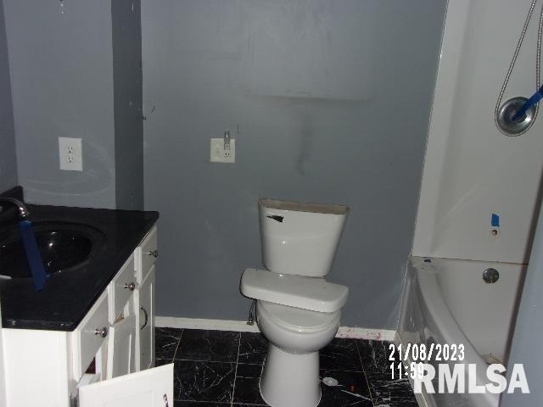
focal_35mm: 34
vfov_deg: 41.8
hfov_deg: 54.0
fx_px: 533
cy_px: 204
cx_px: 272
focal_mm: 6.1
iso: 200
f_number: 3.3
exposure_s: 1/34
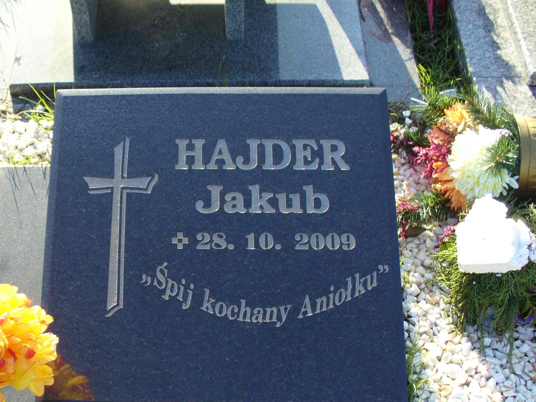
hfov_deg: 34.0
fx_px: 867
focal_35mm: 56
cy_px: 297
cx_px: 174
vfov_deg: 25.8
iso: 80
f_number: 2.8
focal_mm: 6.1
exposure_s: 1/200
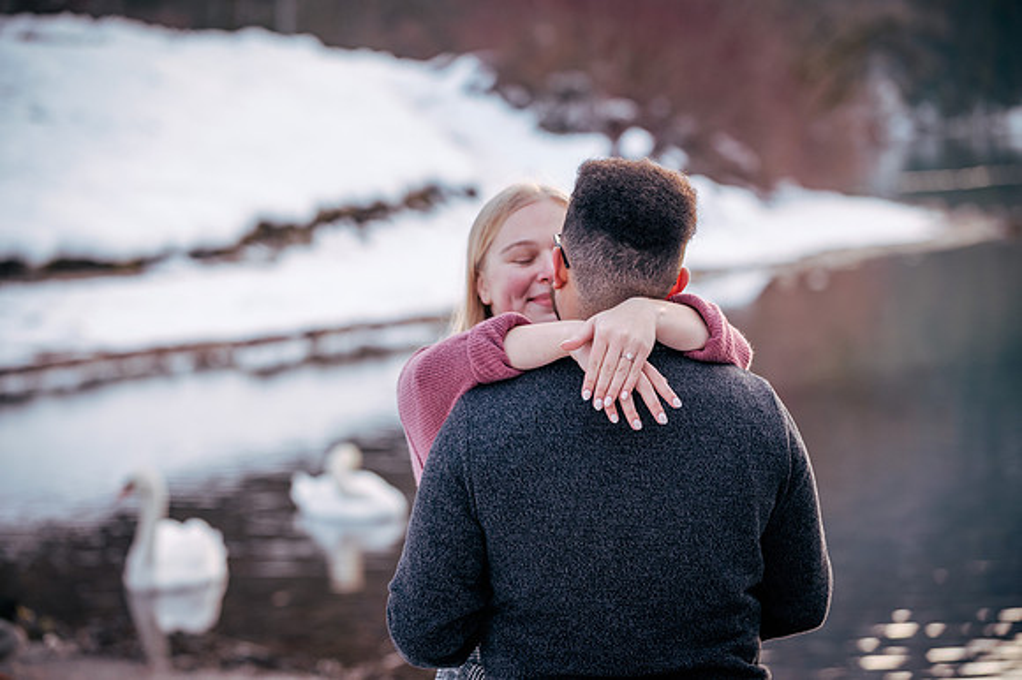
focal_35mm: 105
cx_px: 511
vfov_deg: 13.0
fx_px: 2979
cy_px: 340
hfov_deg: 19.5
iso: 250
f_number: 4
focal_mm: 105
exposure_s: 1/400
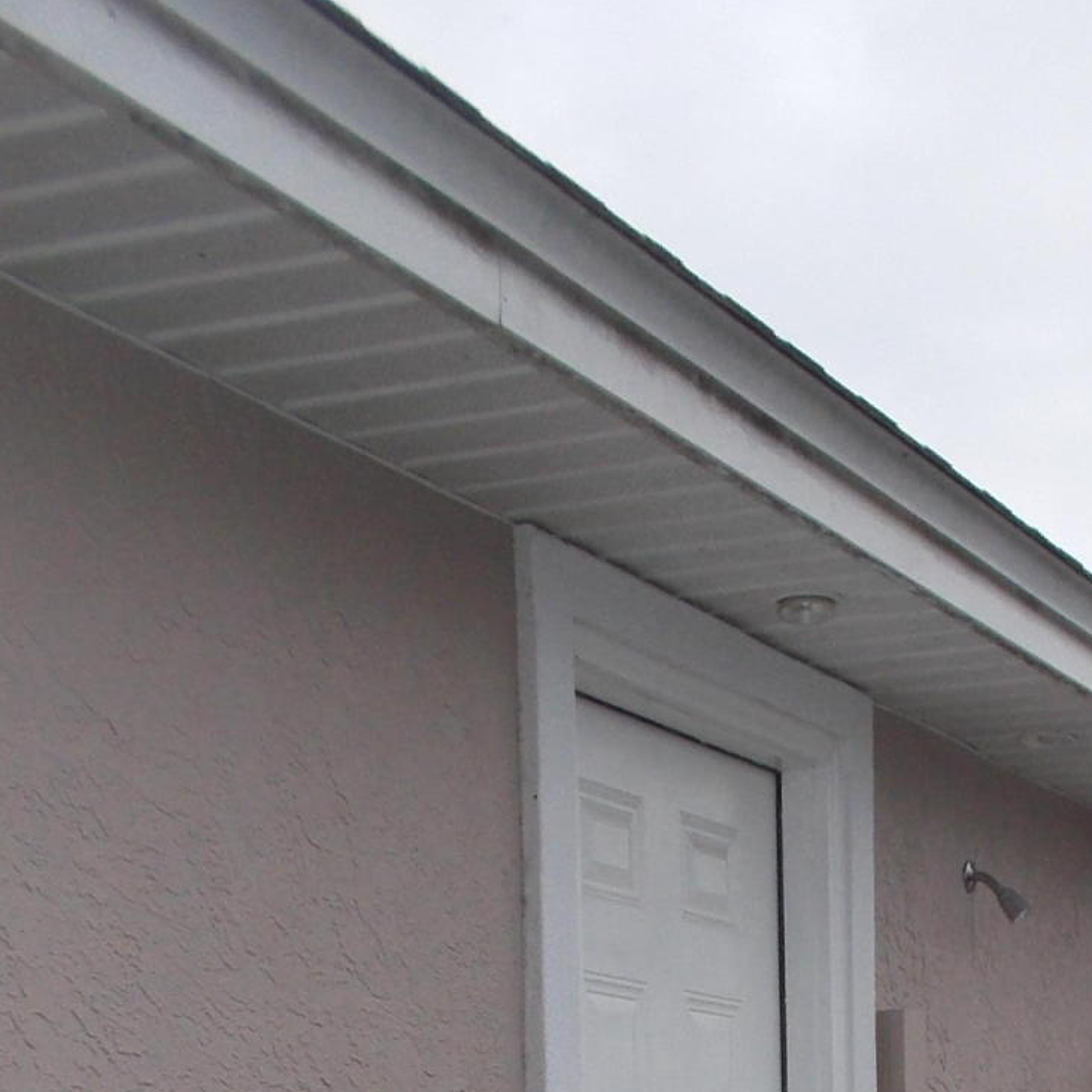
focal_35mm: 70
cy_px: 1481
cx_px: 892
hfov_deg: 24.2
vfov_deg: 21.8
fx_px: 2498
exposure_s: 1/320
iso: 80
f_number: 3.3
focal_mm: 4.1
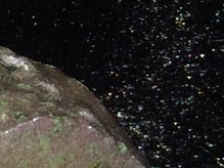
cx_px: -528
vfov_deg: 6.6
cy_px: 322
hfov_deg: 7.5
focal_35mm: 219
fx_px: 1416
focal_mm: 4.12
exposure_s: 1/75
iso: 32
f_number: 2.2
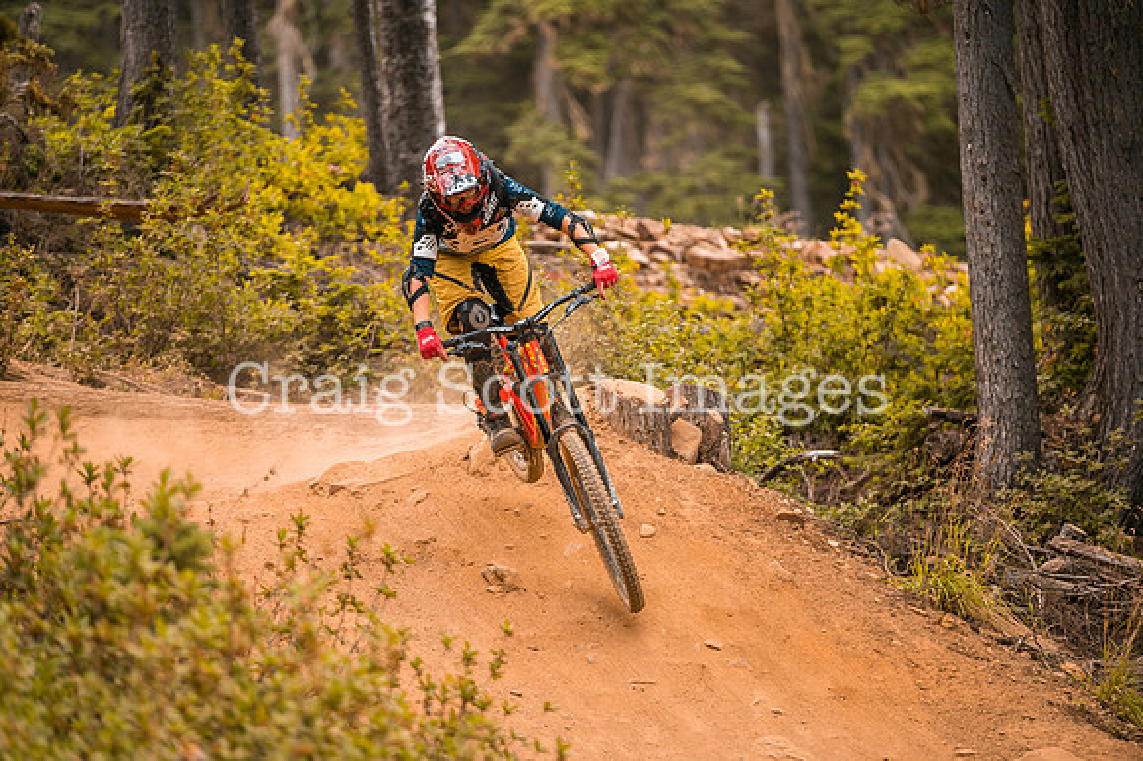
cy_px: 380
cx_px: 572
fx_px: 6346
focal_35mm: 200
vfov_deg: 6.9
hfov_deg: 10.3
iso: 500
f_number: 2.8
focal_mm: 200
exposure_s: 1/1600
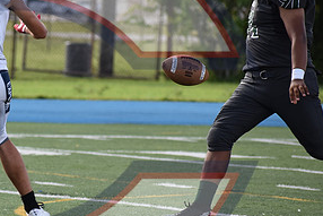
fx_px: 5458
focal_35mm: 608
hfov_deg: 3.4
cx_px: 10
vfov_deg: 2.3
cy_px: 115
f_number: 5.3
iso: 400
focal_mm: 200
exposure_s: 1/1000
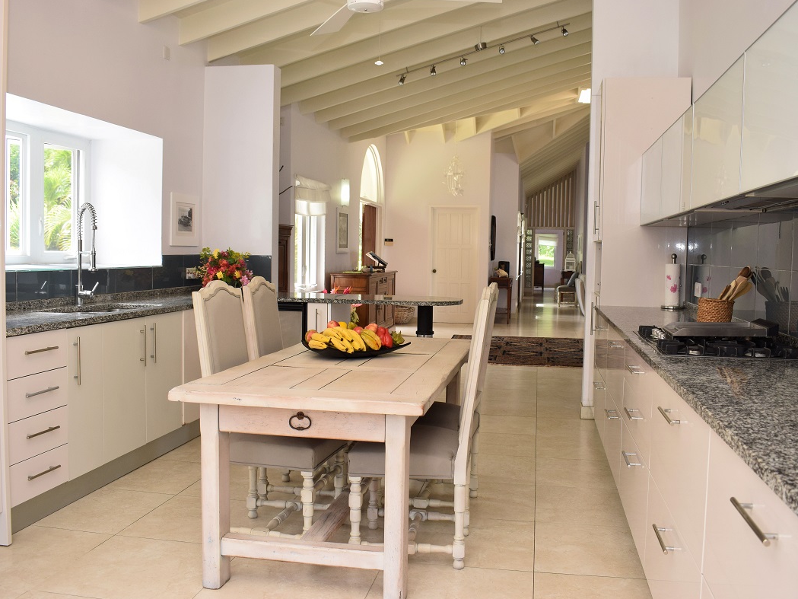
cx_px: 403
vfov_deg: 43.0
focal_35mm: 33
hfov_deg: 55.3
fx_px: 761
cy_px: 299
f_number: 5.6
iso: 400
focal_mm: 20
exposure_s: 1/125
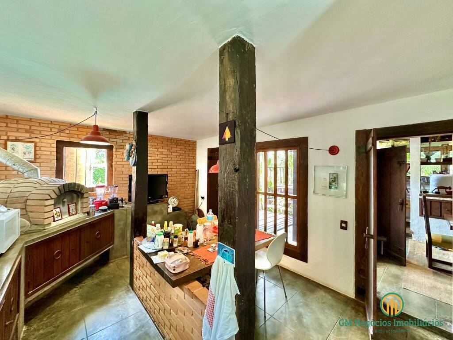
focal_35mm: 14
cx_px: 226
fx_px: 183
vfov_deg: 85.7
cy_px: 170
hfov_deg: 102.1
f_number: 2.2
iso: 320
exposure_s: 1/60
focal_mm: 2.22
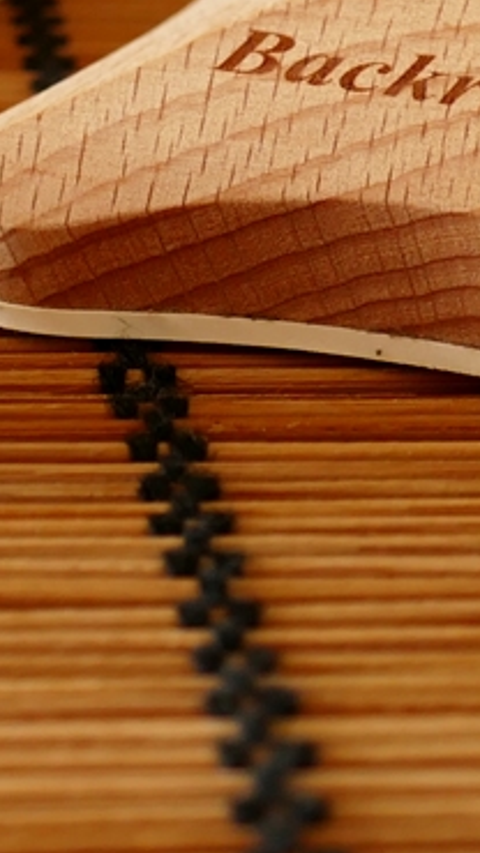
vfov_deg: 13.3
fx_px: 3554
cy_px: -233
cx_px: -18
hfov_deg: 7.7
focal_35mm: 157
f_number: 3.1
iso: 400
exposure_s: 1/15
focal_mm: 13.43
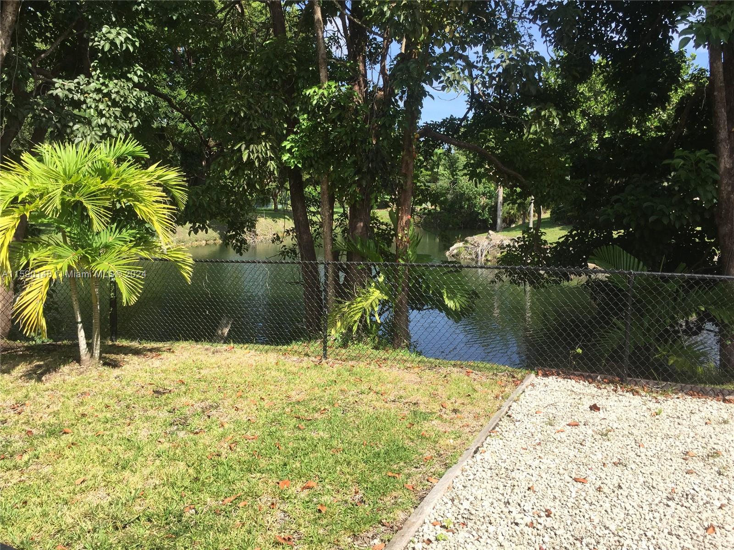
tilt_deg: -7.6
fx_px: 615
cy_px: 275
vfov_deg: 48.2
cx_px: 367
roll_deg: -1.6
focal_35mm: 29
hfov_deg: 61.7
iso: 32
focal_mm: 4.15
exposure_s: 1/1236
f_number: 2.2
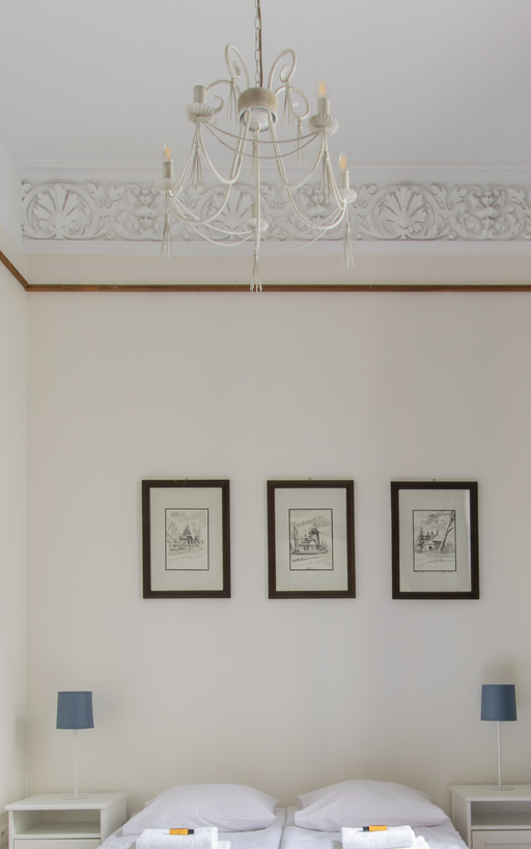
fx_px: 648
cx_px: 369
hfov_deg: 43.7
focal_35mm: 28
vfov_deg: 62.2
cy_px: 649
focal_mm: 10
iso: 100
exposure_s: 1.6
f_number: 9
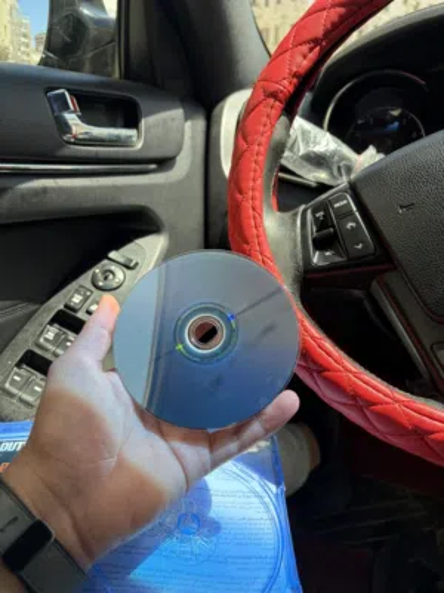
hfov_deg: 53.1
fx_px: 445
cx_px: 222
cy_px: 296
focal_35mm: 26
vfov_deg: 67.3
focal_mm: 5.96
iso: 64
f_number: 1.6
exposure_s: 1/884
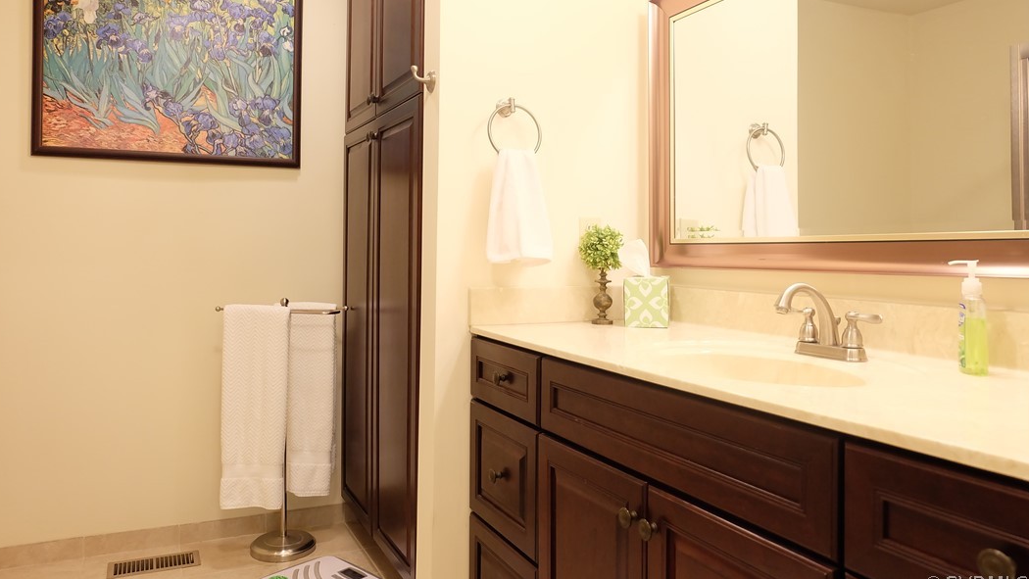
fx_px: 710
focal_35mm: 26
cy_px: 245
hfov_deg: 71.9
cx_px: 502
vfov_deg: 44.3
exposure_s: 1/30
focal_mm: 16
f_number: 3.5
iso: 1250
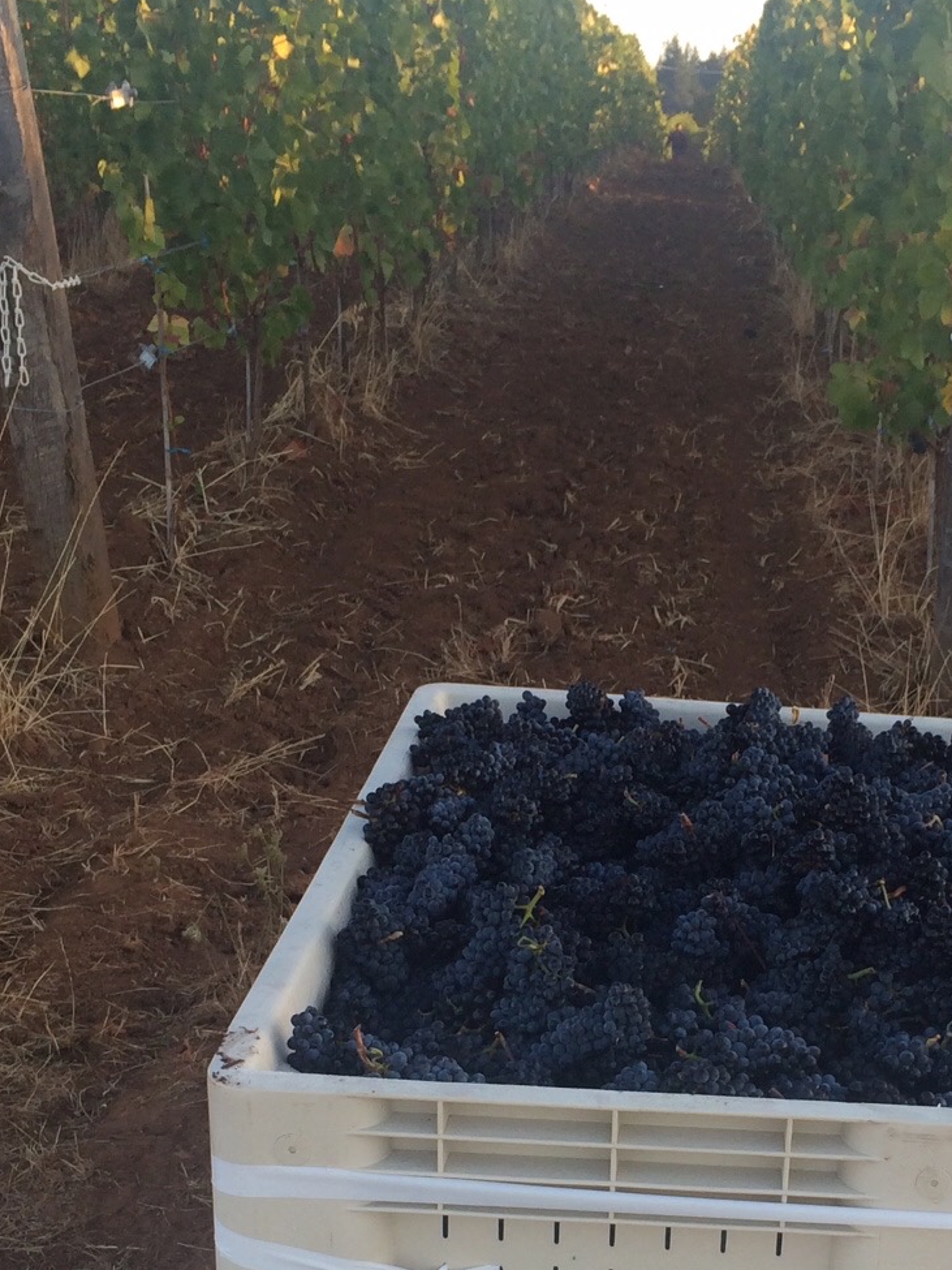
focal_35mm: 63
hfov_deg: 23.1
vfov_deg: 30.0
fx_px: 2311
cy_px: 1008
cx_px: 690
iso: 32
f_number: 2.2
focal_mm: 4.12
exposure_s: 1/179
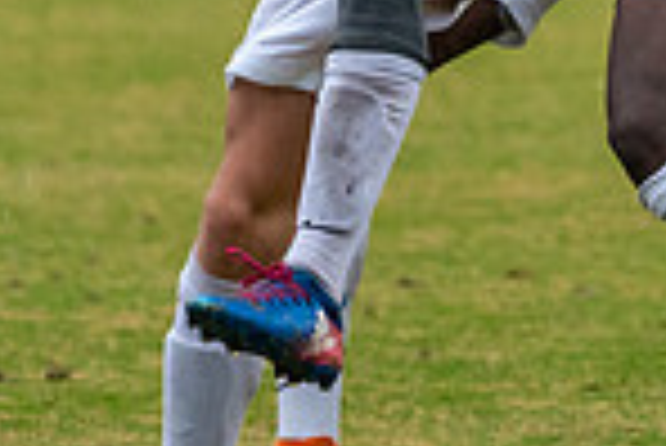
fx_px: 27351
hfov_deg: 1.4
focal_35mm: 1477
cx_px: 755
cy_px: -52
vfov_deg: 0.9
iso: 3200
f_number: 5.6
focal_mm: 315
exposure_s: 1/1000
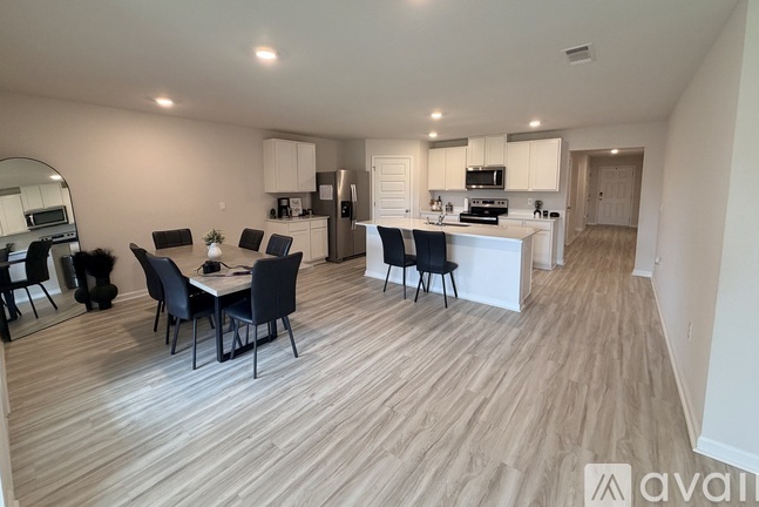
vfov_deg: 76.9
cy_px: 217
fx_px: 316
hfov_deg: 100.4
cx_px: 383
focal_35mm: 15
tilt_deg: -6.0
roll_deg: +0.5
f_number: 2.2
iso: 200
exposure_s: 1/60
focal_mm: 2.22
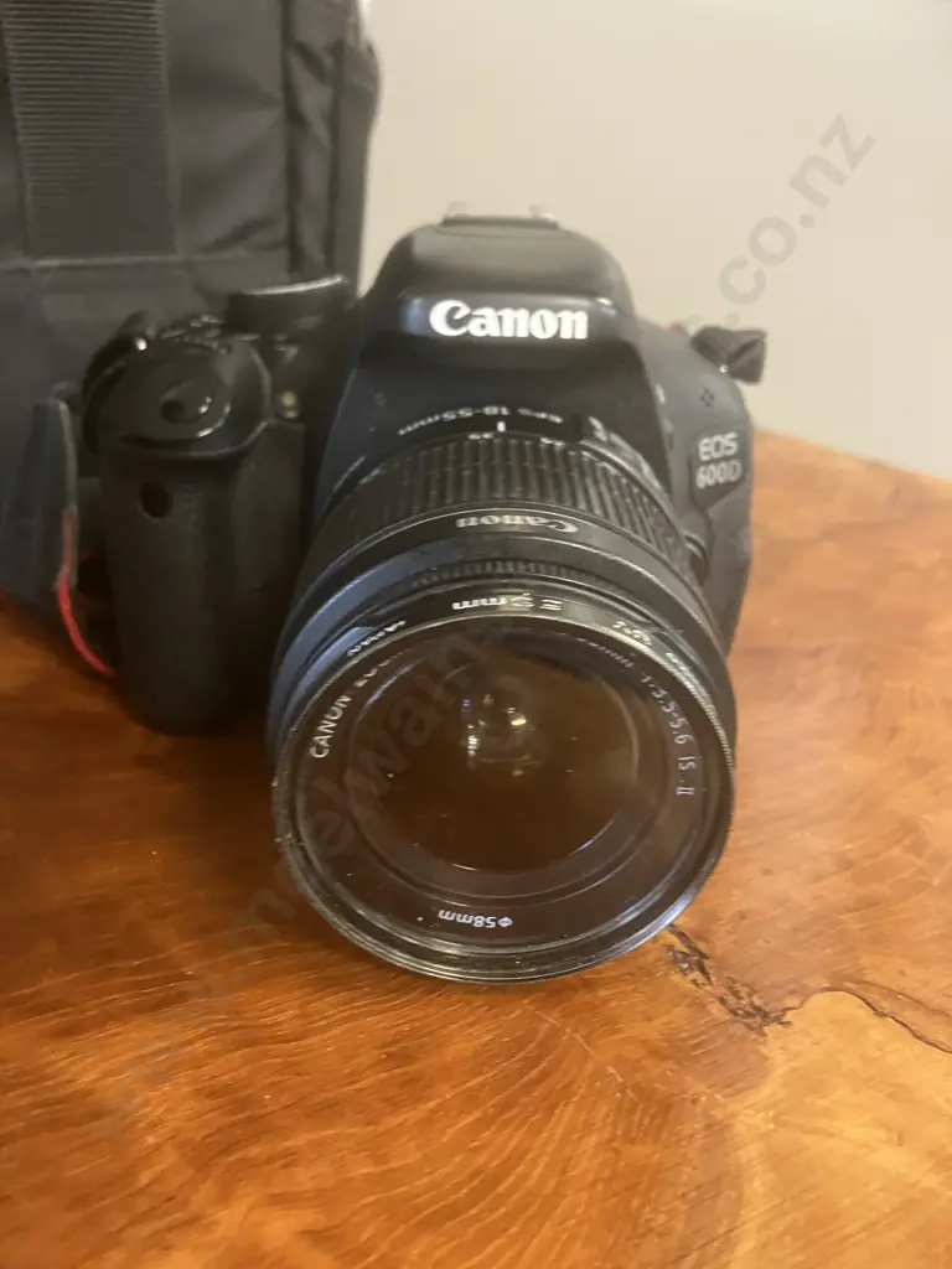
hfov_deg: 49.7
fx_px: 1027
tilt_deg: -19.9
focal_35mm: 28
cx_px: 476
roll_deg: -2.6
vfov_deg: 63.4
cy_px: 634
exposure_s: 1/25
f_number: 1.8
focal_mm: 3.99
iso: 400
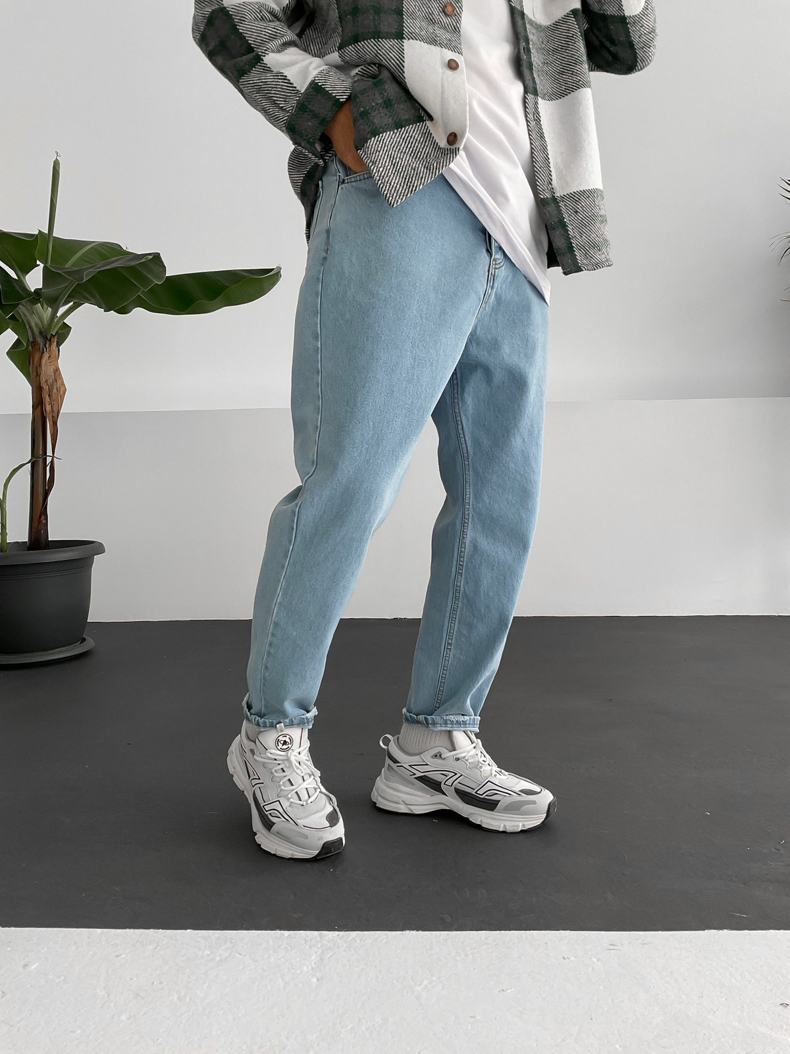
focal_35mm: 29
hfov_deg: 48.2
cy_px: 527
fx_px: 882
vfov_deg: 61.7
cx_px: 395
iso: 32
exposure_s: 1/120
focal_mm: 3
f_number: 1.8
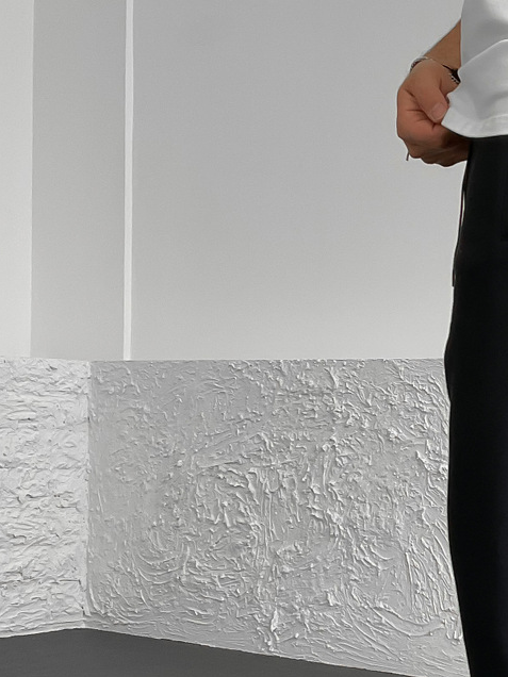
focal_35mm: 73
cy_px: 511
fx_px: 1428
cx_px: 560
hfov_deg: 19.3
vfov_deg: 26.3
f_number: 1.8
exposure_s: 1/120
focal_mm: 3
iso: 40
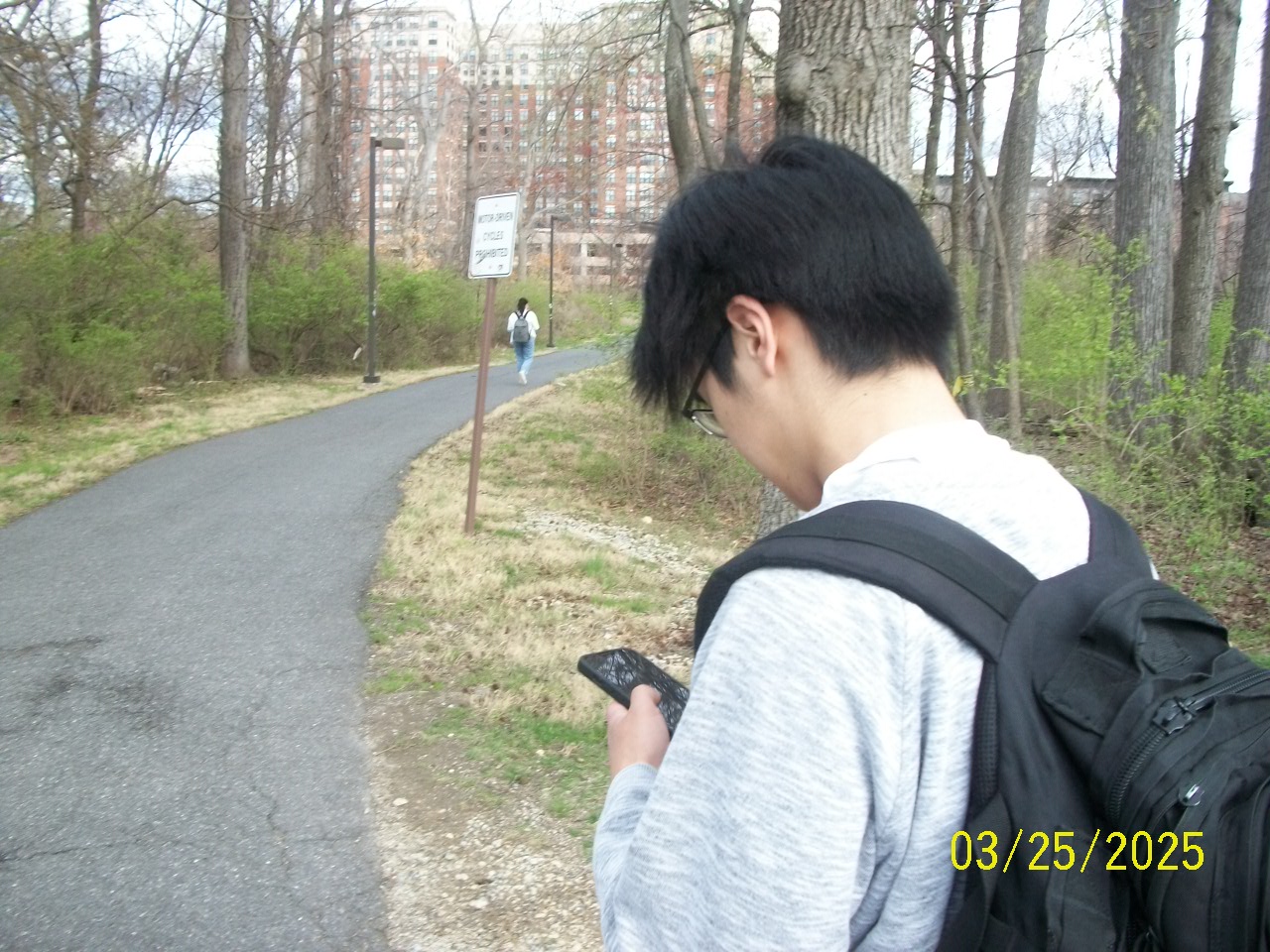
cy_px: 476
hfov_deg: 56.8
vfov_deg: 44.2
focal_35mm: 32
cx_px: 635
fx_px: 1174
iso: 80
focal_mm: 5.7
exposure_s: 1/160
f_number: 2.9
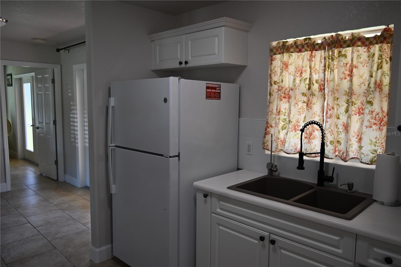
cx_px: 200
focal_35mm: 27
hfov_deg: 67.4
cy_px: 134
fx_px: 301
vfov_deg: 47.9
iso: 400
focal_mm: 18
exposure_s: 1/125
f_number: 3.5
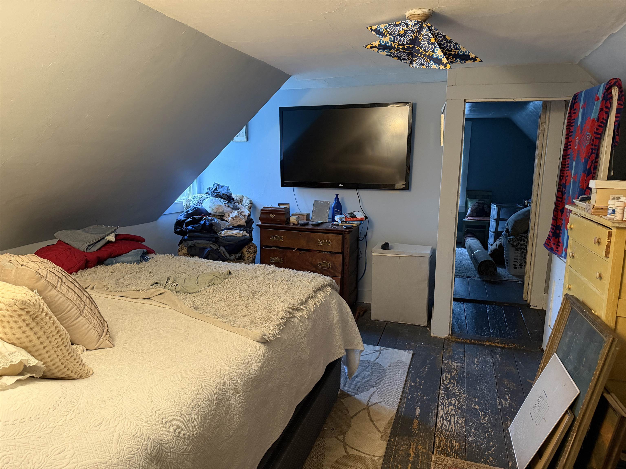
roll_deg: -0.9
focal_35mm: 24
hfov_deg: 71.6
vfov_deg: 56.8
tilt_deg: -10.1
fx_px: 434
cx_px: 313
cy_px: 234
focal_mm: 6.76
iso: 640
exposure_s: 1/40
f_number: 1.78
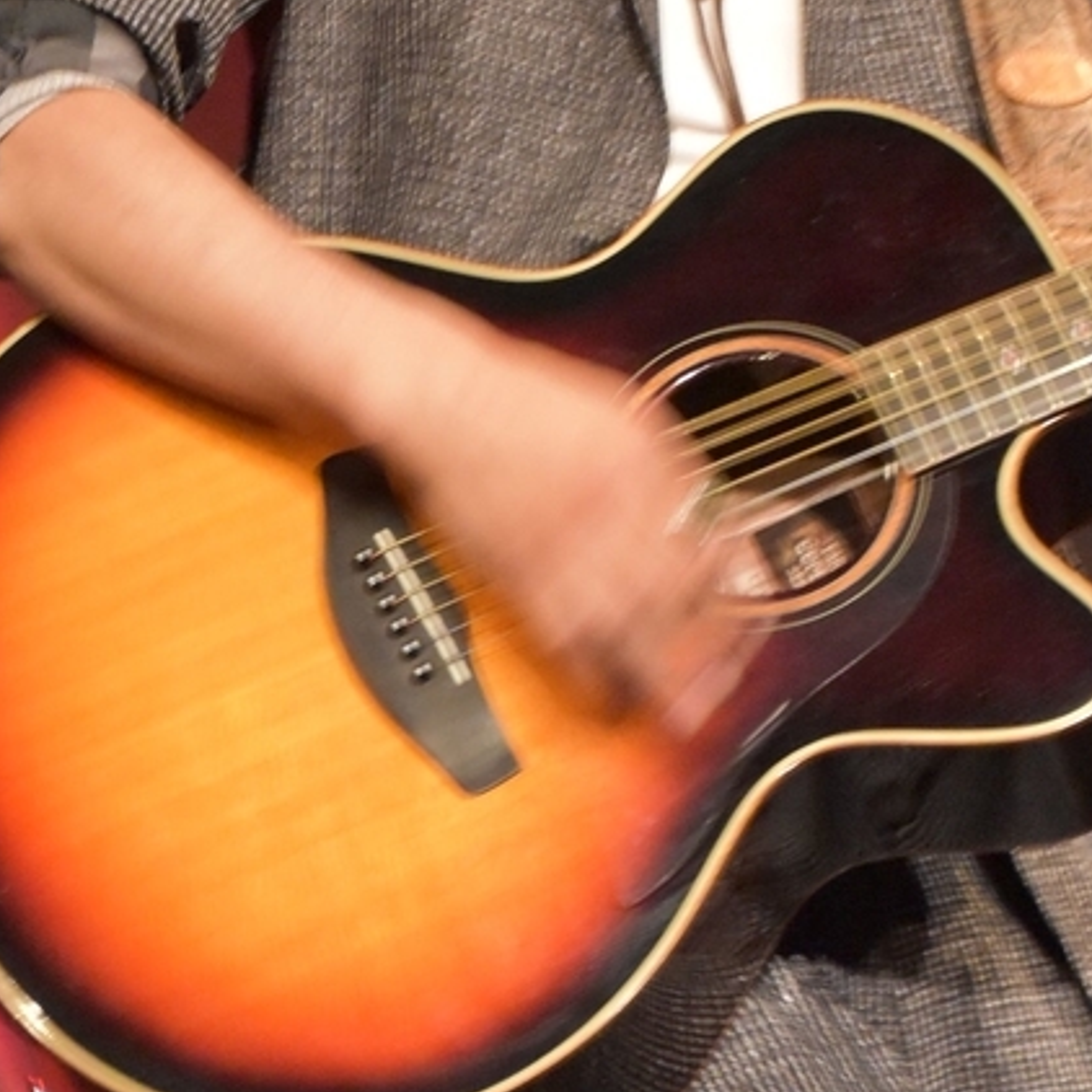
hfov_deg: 6.2
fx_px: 10100
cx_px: 637
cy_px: -228
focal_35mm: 283
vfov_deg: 6.2
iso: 5000
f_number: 5.3
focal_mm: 78
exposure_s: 1/60
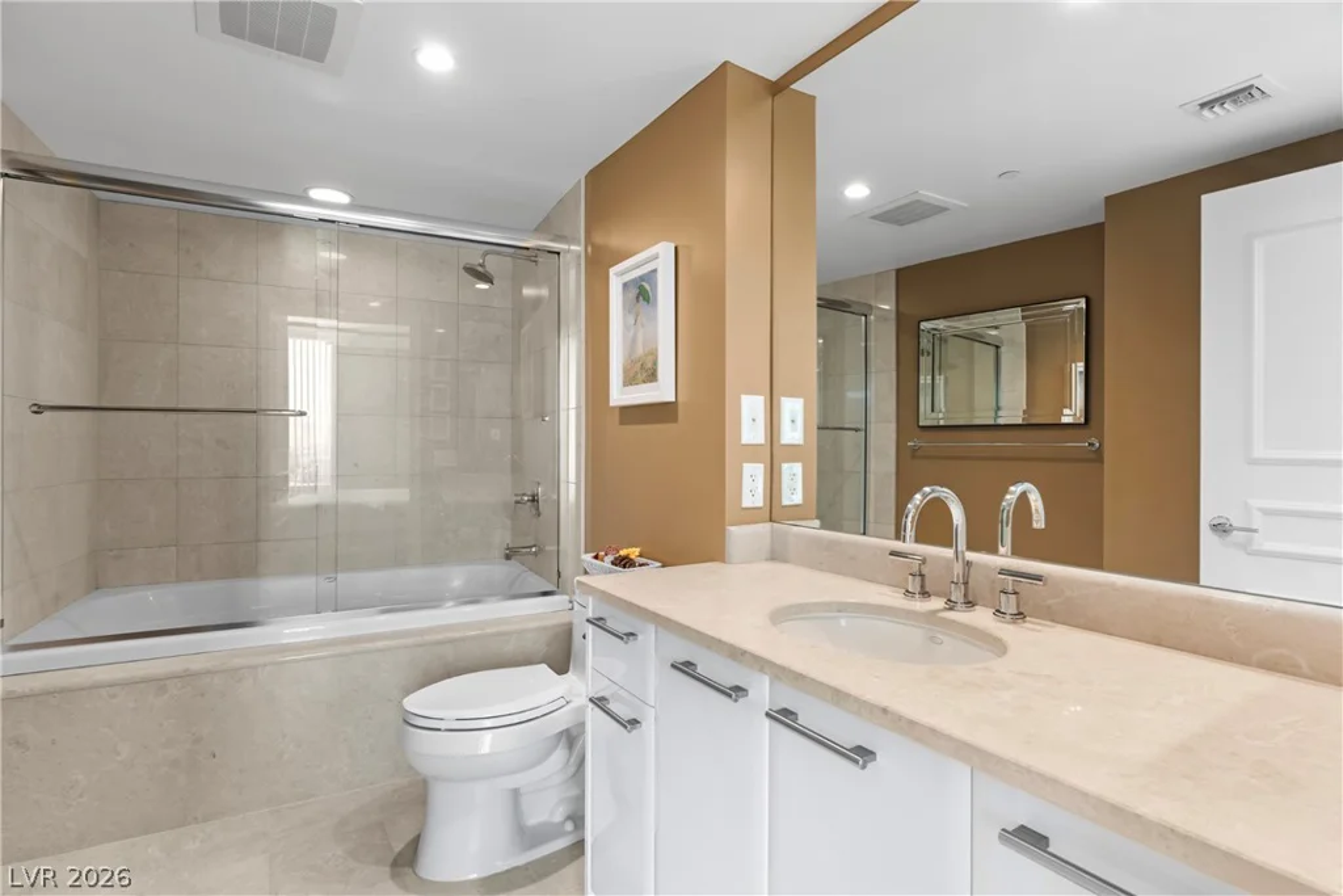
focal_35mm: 18
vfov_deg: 67.4
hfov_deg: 90.0
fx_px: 672
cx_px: 672
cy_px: 448
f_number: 8
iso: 400
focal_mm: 18
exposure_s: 1/4
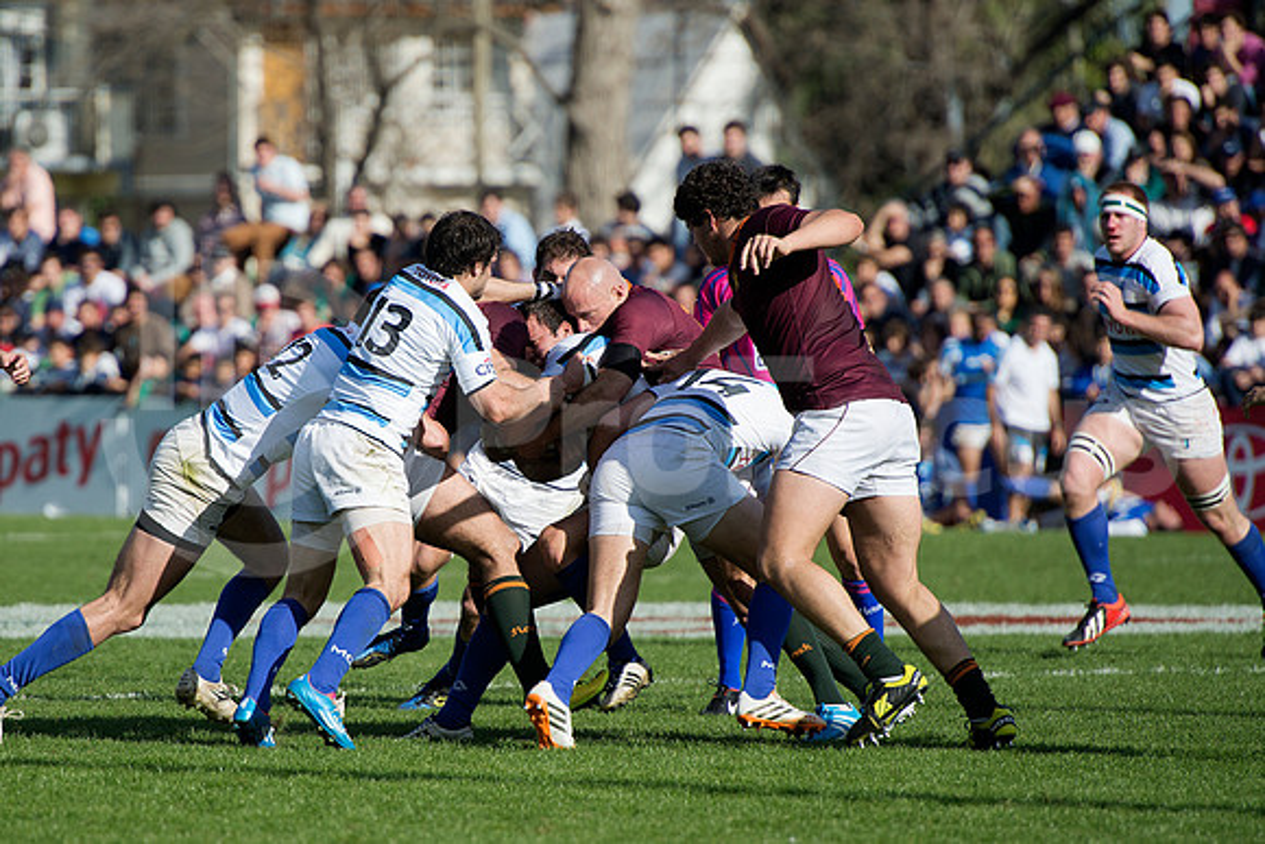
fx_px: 9489
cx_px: 632
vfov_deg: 5.1
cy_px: 422
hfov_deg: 7.6
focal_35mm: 270
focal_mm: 270
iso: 500
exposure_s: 1/2500
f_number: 4
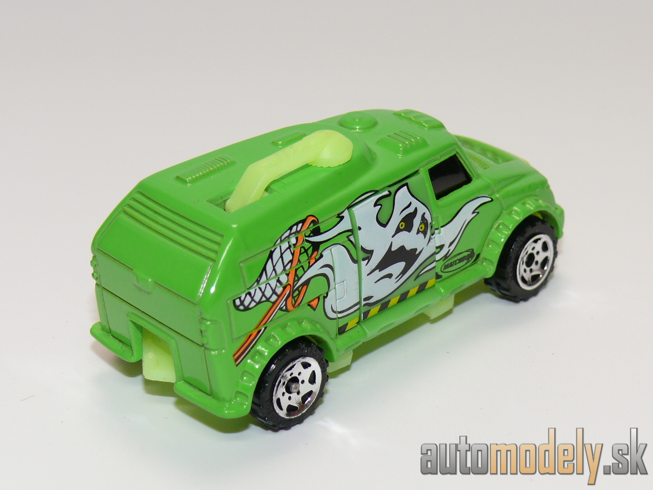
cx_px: 326
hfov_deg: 21.1
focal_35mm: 93
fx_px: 1754
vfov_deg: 15.9
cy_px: 245
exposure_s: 1/30
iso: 100
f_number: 4
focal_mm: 12.8
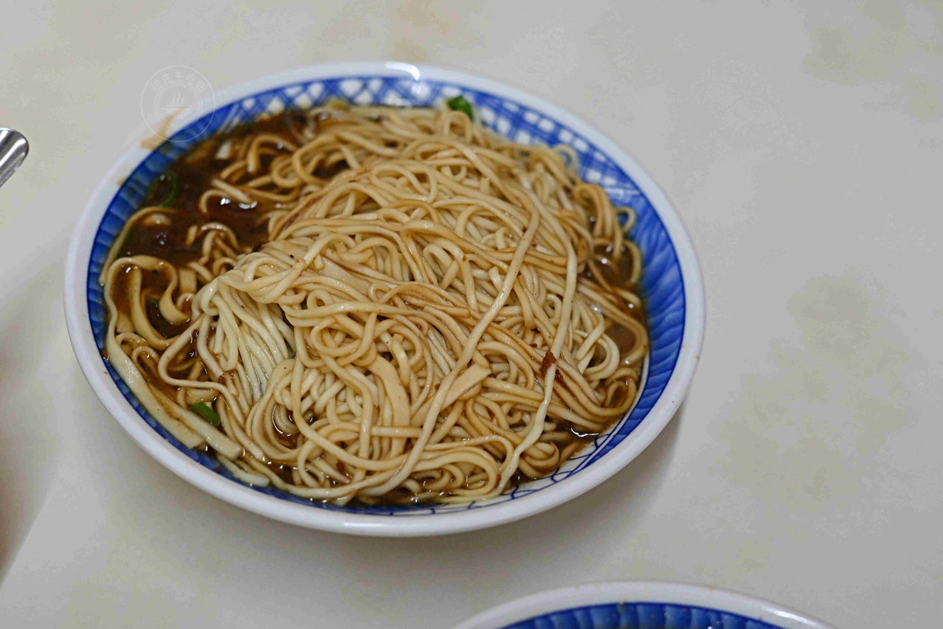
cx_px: 472
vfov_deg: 18.2
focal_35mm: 75
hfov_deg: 27.0
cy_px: 314
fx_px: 1965
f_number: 3.2
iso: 1100
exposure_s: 1/200
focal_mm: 50
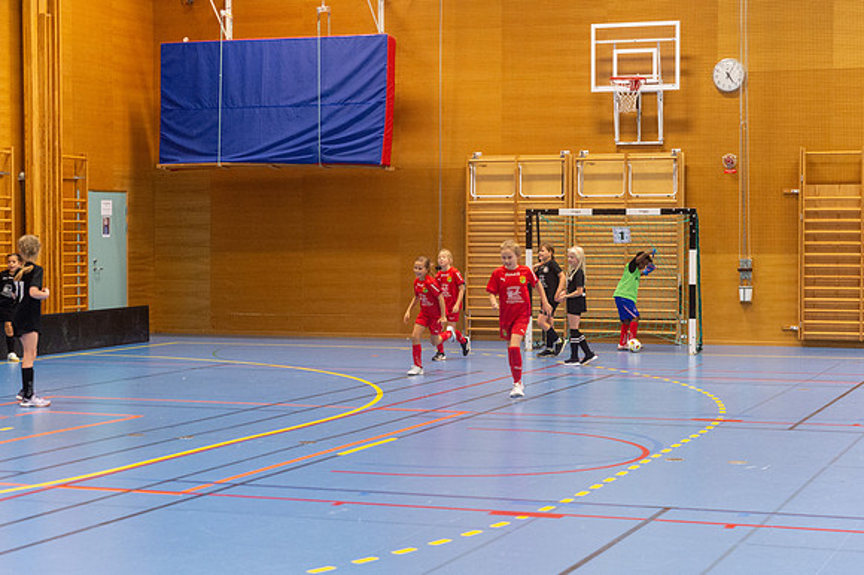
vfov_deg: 18.3
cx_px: 432
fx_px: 1786
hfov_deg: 27.2
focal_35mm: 74
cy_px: 288
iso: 5600
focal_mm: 70
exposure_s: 1/400
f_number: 3.5
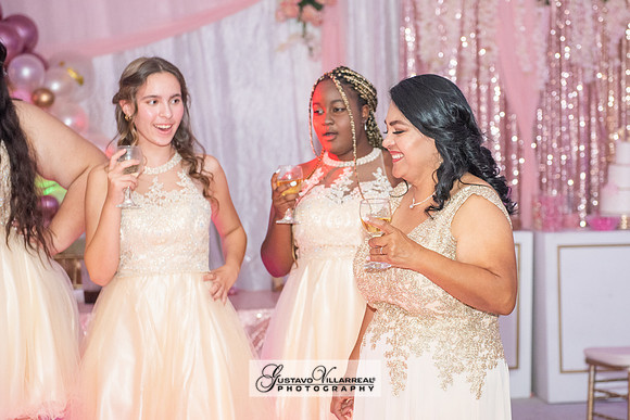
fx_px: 1627
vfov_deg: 14.7
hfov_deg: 21.8
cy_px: 231
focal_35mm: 93
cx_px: 411
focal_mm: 70
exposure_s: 1/160
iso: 1250
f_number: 4
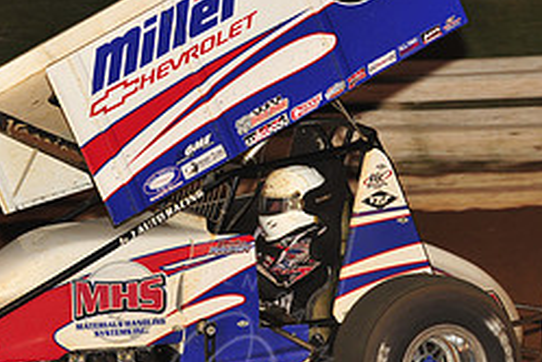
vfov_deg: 4.1
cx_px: 207
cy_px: 198
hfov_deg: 6.1
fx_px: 5088
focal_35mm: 338
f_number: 6.3
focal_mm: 145
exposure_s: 1/320
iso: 800
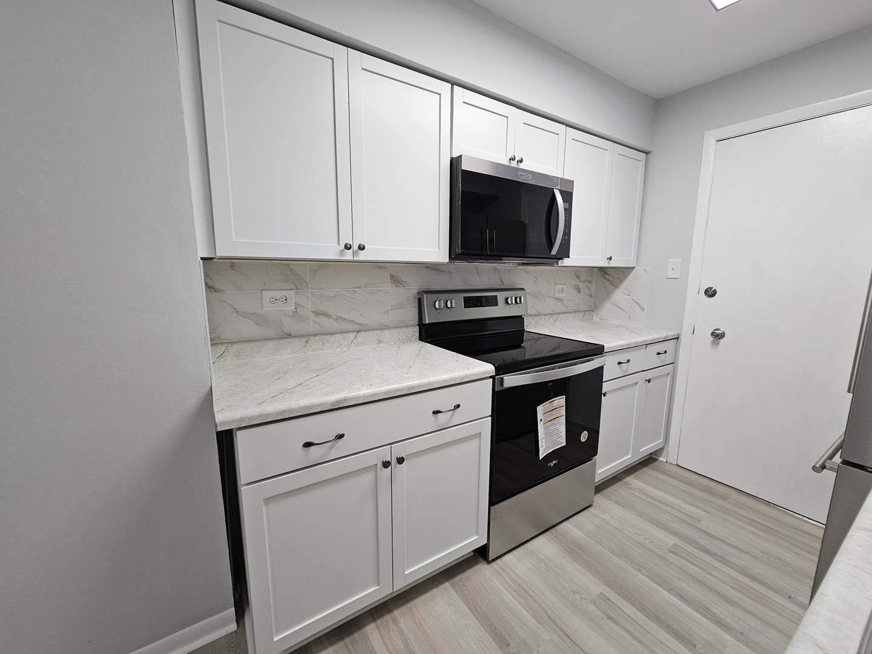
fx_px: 327
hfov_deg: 106.2
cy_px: 327
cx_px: 436
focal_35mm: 13
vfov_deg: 89.9
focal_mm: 2.2
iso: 80
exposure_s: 1/60
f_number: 2.2
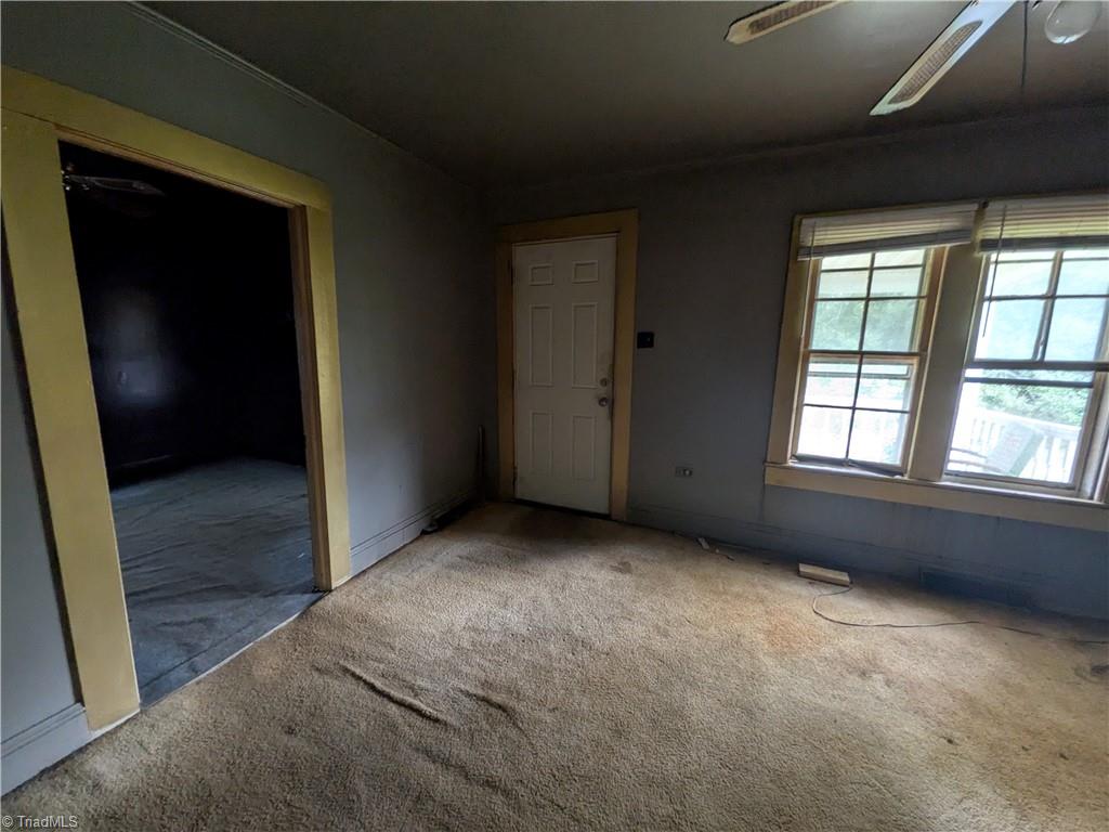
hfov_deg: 102.1
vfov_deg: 85.7
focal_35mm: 14
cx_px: 554
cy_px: 416
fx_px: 449
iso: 101
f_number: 2.2
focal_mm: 1.85
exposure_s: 1/21.6
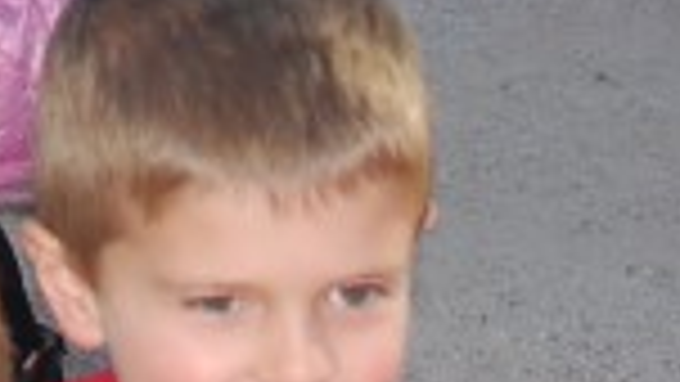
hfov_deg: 10.1
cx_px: -284
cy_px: -1103
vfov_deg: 5.2
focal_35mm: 208
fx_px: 3751
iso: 100
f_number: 4
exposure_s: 1/200
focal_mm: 20
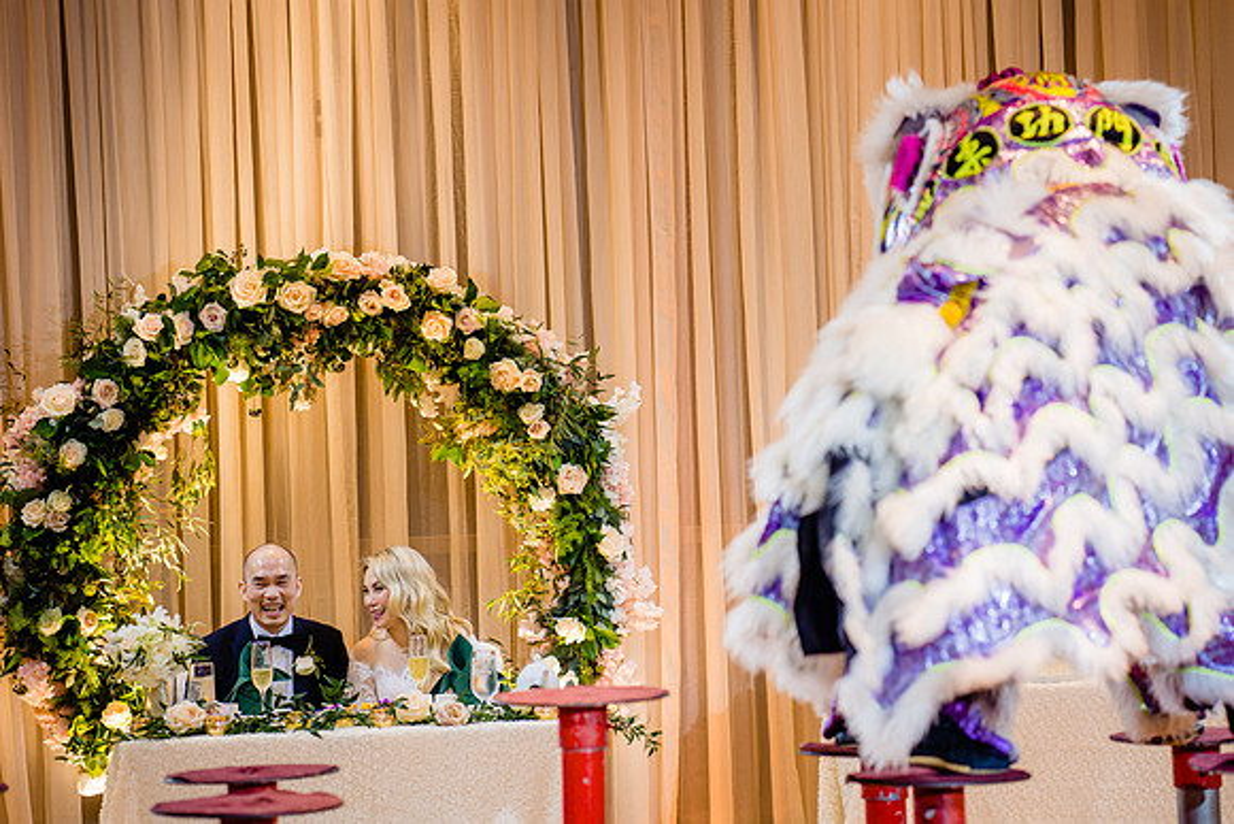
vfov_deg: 13.1
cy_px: 403
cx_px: 677
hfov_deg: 19.5
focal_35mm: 105
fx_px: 3584
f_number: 2.2
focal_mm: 85
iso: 1000
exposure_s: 1/200
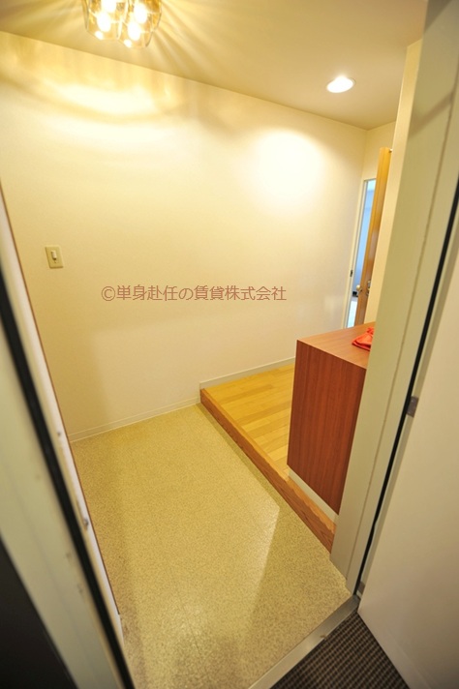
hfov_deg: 81.2
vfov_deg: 104.3
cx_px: 230
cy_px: 344
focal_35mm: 14
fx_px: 268
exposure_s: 1/15
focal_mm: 14
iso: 200
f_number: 2.8
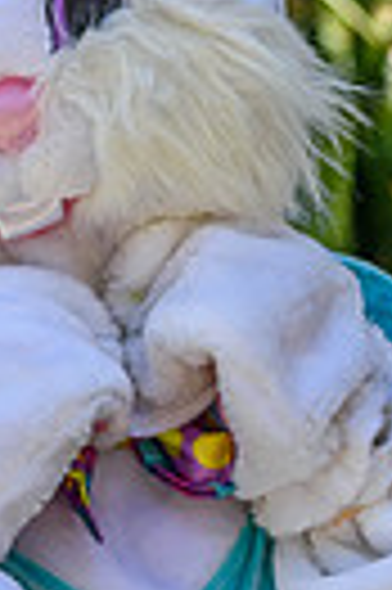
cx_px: 45
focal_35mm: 505
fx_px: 8270
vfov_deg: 4.1
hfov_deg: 2.7
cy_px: -9
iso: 360
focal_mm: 98
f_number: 5.6
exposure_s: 1/500
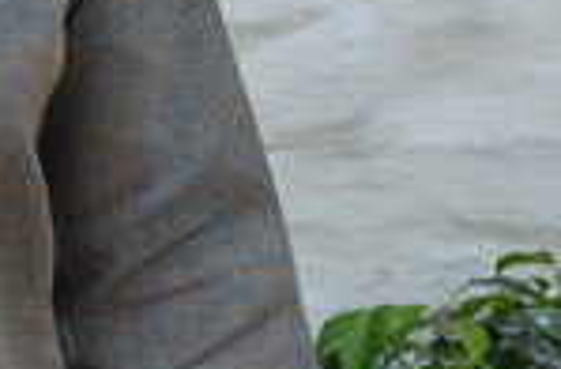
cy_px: 175
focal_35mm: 121
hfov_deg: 15.4
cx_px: -331
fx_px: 1878
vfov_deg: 11.2
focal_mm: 24
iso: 200
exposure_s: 1/250
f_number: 8
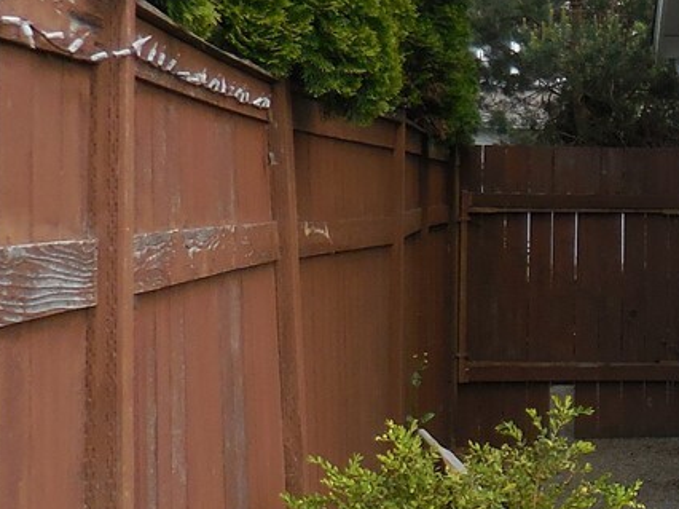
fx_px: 1843
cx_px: 907
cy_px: 258
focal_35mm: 94
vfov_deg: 15.7
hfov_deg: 19.2
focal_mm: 4.5
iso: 125
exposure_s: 1/320
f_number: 3.3
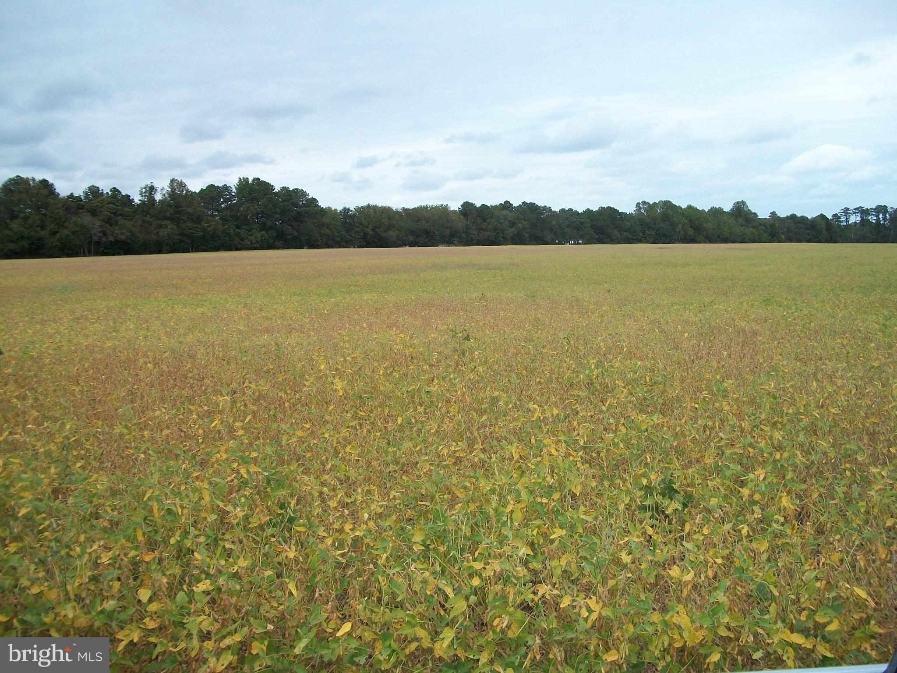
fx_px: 829
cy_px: 336
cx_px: 448
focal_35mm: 32
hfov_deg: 56.8
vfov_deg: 44.2
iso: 80
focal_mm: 5.7
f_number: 2.9
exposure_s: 1/640
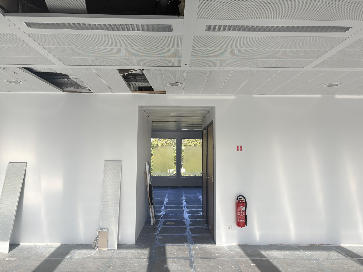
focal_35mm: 26
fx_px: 273
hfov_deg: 67.3
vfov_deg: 53.1
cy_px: 136
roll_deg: -1.0
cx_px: 182
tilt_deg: +3.9
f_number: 1.6
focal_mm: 5.96
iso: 50
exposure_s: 1/1135
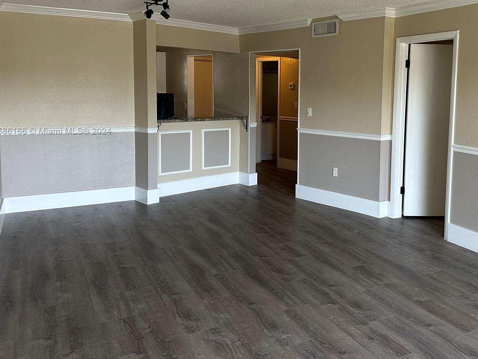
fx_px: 456
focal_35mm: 33
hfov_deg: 54.5
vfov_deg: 42.6
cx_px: 308
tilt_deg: -5.3
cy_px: 132
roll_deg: -1.2
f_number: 1.78
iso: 250
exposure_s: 1/120
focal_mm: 6.86
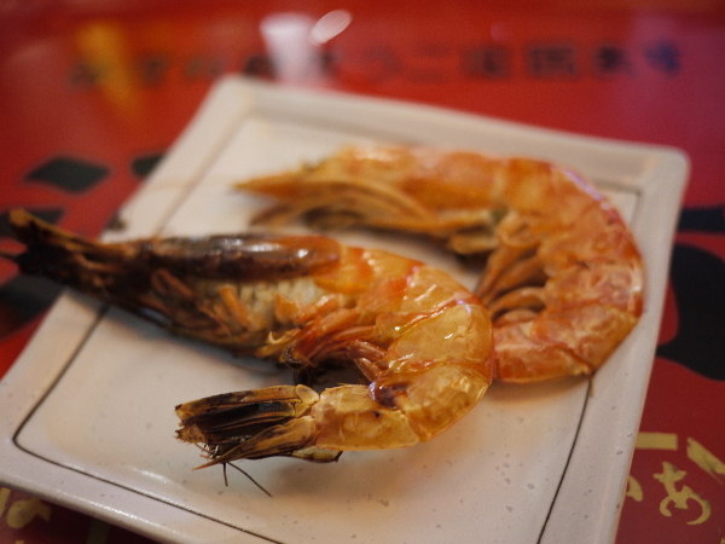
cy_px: 272
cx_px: 362
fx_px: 838
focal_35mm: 40
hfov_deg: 46.8
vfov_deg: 36.0
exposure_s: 1/30
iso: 200
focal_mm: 20
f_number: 1.7
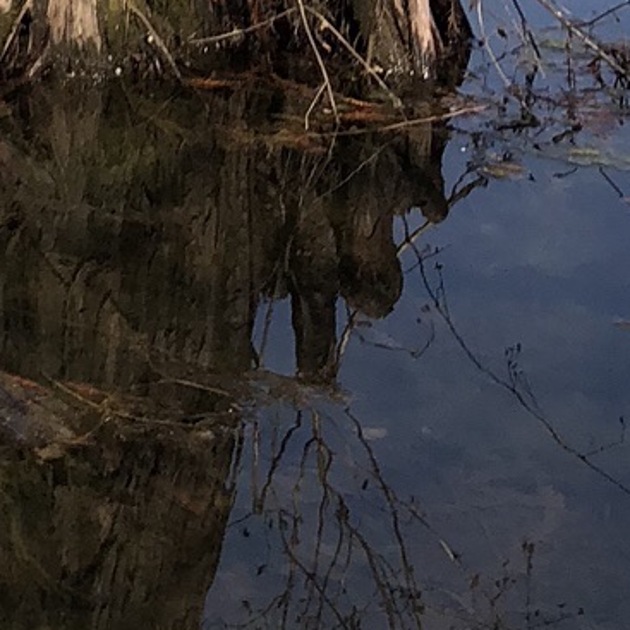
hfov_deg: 12.3
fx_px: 2780
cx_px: -345
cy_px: -1068
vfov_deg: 10.4
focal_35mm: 135
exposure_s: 1/1600
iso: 20
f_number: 1.8
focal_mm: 4
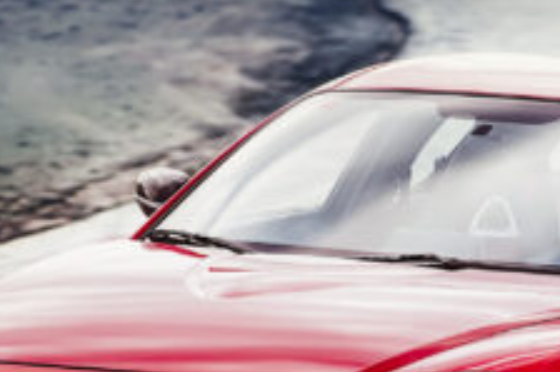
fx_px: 8331
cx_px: 502
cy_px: 372
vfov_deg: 2.6
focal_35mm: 536
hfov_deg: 3.8
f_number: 8
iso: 400
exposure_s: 1/320
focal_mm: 200
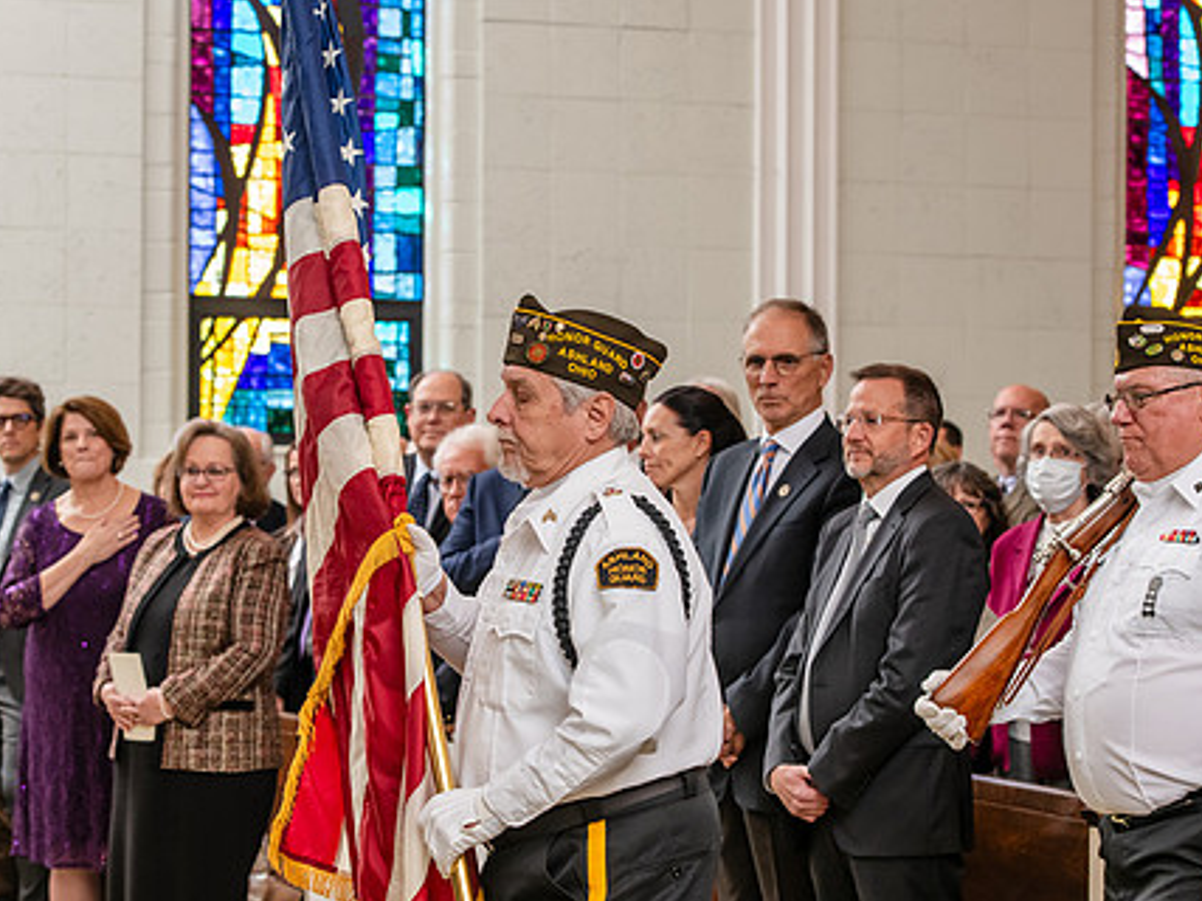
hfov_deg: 19.3
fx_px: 3541
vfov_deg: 14.5
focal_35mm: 102
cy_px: 477
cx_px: 504
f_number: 5.6
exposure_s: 1/200
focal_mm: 78
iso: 1600
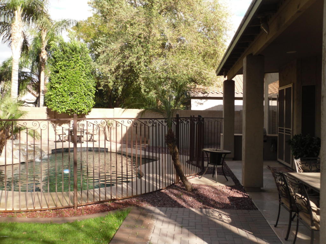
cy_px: 122
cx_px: 163
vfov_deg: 32.2
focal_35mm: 45
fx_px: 424
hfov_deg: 42.1
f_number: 8.2
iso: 80
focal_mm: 6.3
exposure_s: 1/58
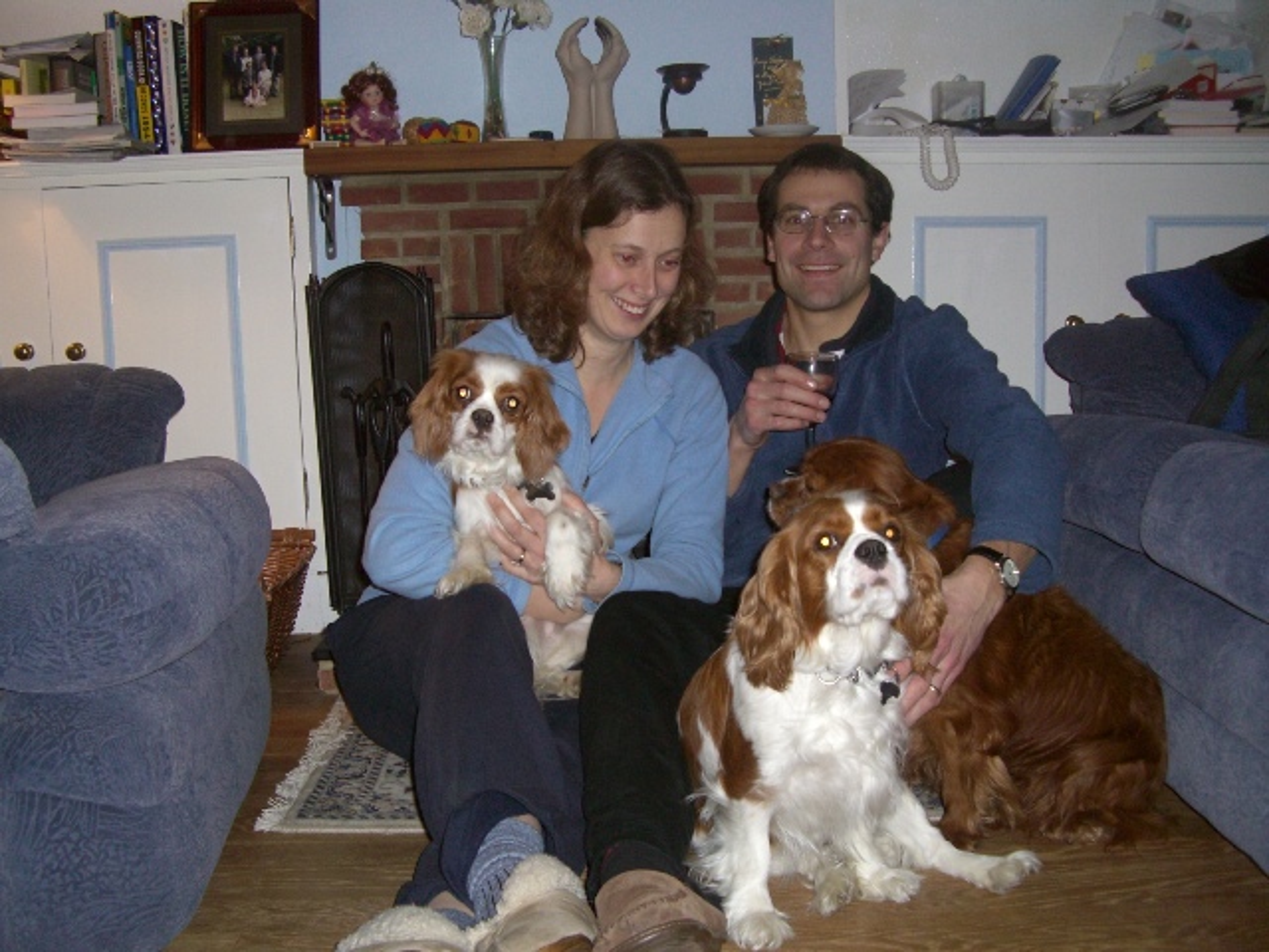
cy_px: 476
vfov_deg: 37.7
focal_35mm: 38
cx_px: 634
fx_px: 1393
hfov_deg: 49.0
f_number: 2.8
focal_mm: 7.9
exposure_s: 1/60
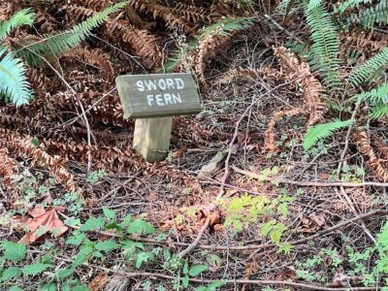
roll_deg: +2.3
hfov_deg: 25.3
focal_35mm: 77
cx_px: 194
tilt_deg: -28.4
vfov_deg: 19.1
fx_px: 863
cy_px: 146
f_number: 2.8
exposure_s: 1/60
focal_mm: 9
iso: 500
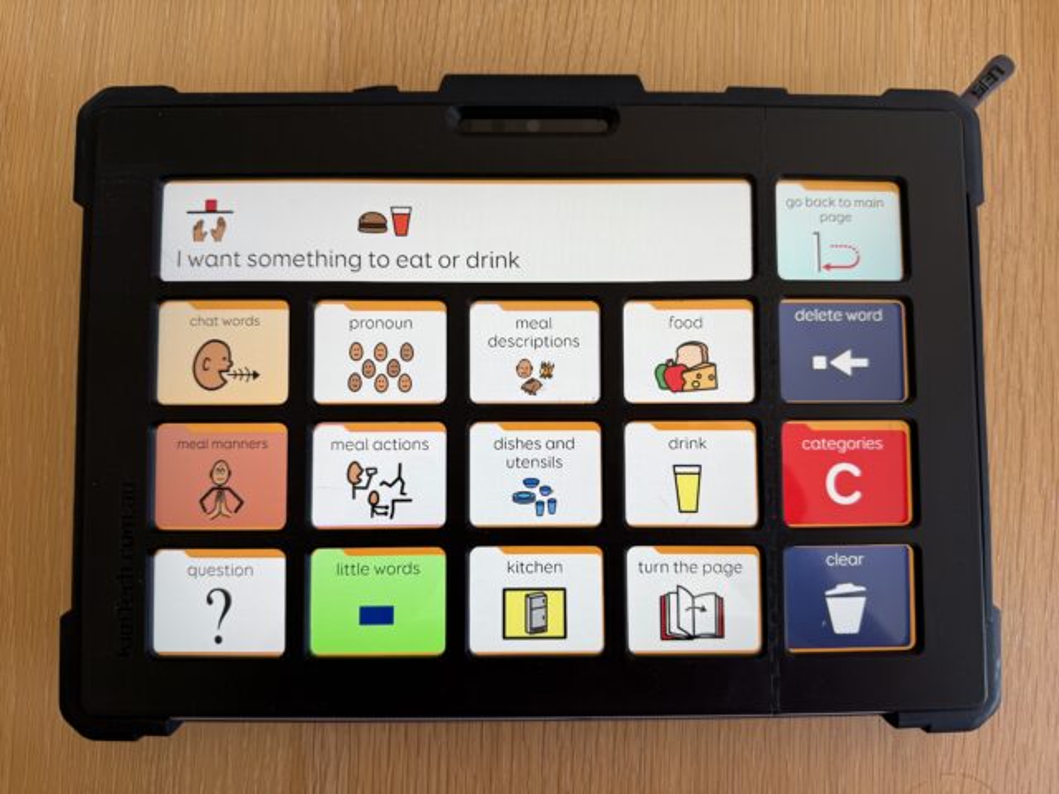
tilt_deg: -84.0
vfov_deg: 56.8
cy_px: 397
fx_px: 734
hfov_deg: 71.6
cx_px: 530
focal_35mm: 24
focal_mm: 6.76
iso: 64
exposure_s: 1/121
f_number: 1.78
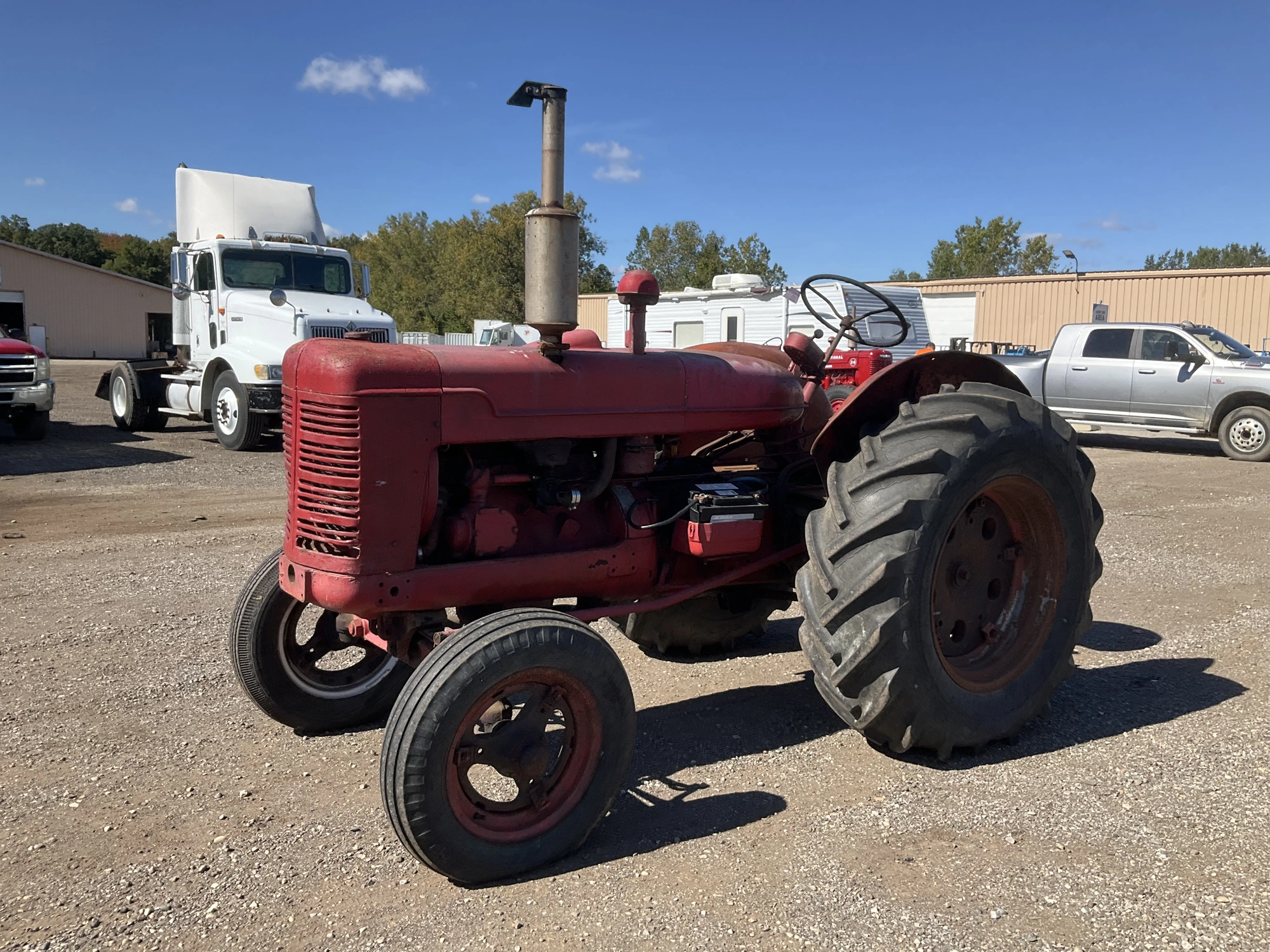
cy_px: 476
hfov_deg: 61.7
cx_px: 635
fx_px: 1064
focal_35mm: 29
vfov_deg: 48.2
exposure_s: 1/1534
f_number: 1.8
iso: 25
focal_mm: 3
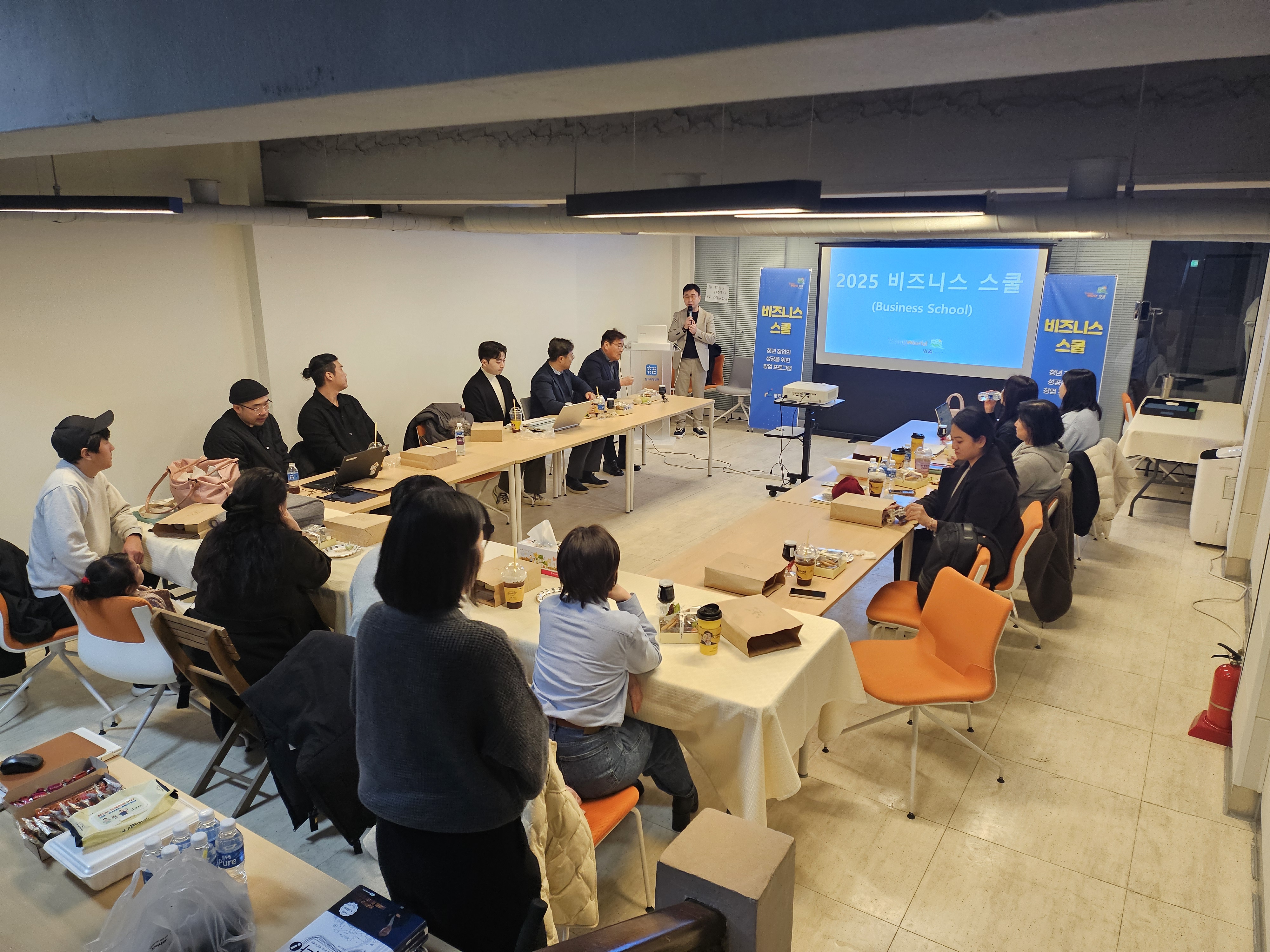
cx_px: 635
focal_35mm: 24
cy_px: 476
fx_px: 881
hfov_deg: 71.6
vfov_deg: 56.8
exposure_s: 1/120
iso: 320
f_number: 1.8
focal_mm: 5
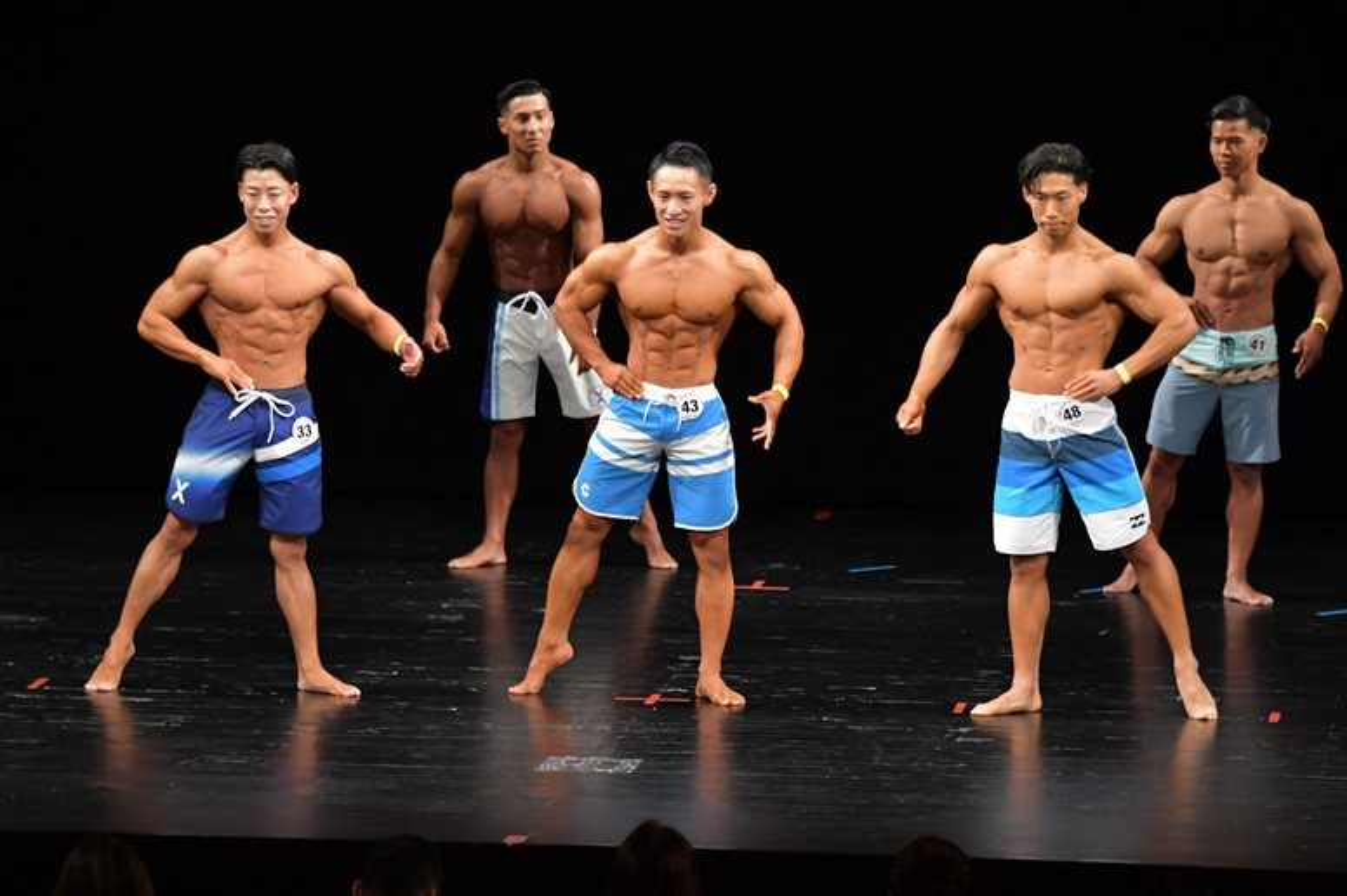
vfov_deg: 6.3
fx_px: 8116
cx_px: 674
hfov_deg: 9.5
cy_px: 448
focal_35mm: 217
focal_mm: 145
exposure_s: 1/400
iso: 3200
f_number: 5.6
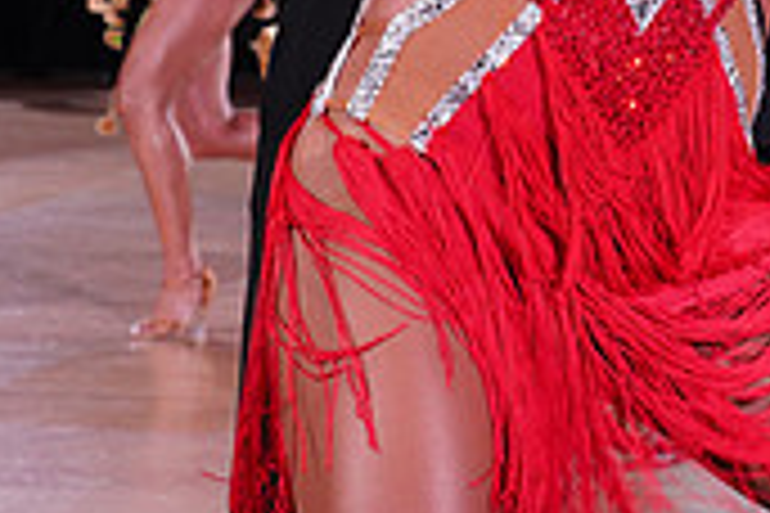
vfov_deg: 8.9
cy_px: -326
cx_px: 680
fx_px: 3187
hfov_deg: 13.7
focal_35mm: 149
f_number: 6.3
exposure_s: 1/160
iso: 1600
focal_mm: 44
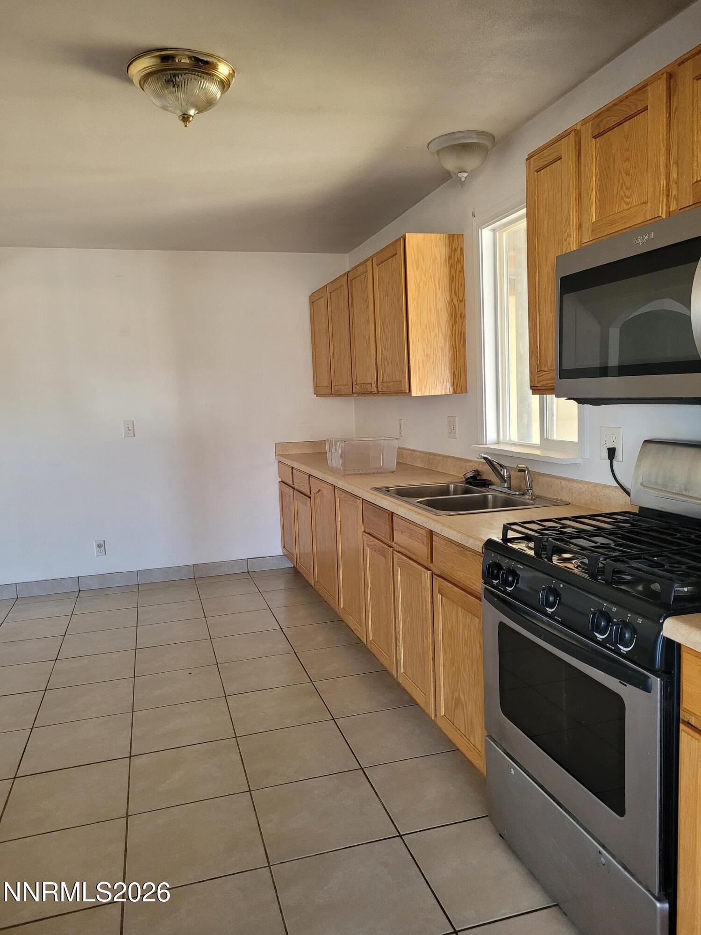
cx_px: 350
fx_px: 702
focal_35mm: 26
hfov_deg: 53.1
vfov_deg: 67.3
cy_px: 468
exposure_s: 1/100
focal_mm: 5.4
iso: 250
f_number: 1.8
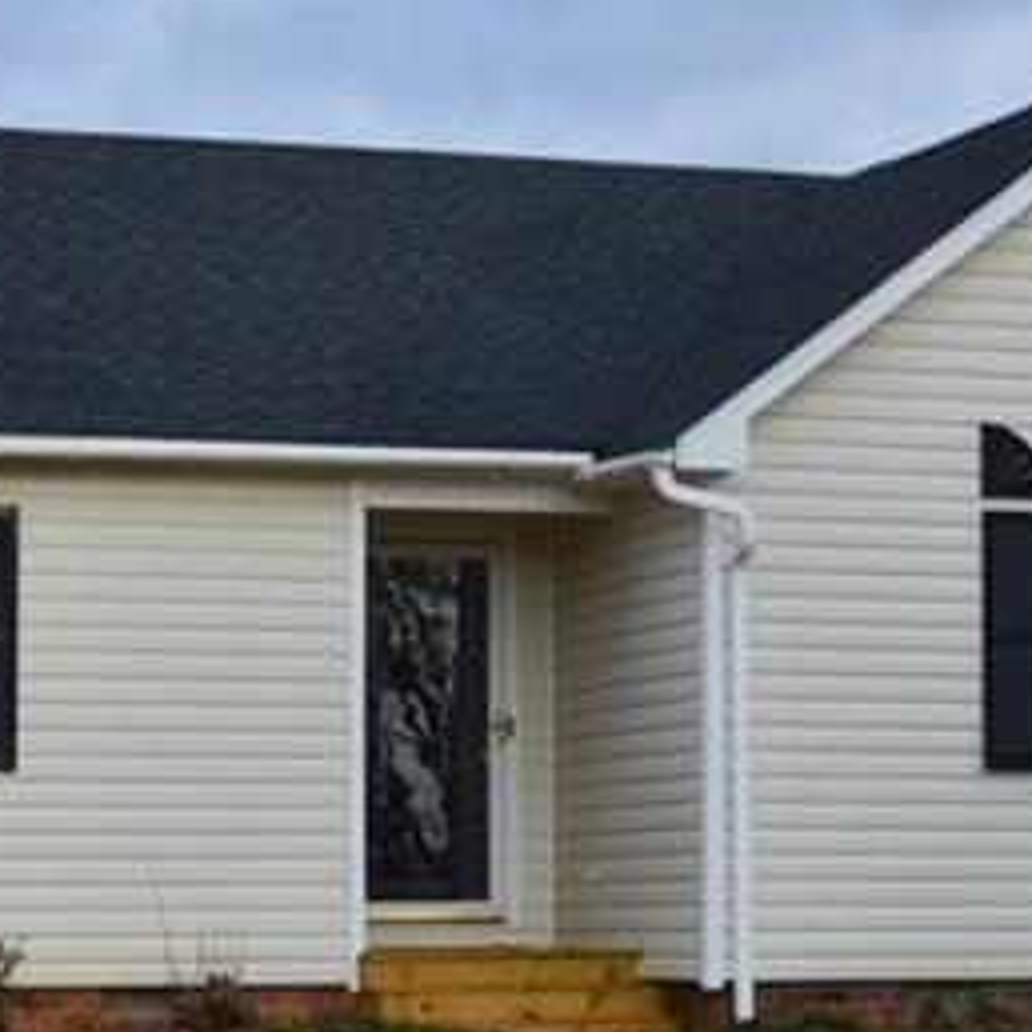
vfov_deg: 12.7
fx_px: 4610
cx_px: 772
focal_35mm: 137
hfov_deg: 12.7
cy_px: 752
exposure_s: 1/250
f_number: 10
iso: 400
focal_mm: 27
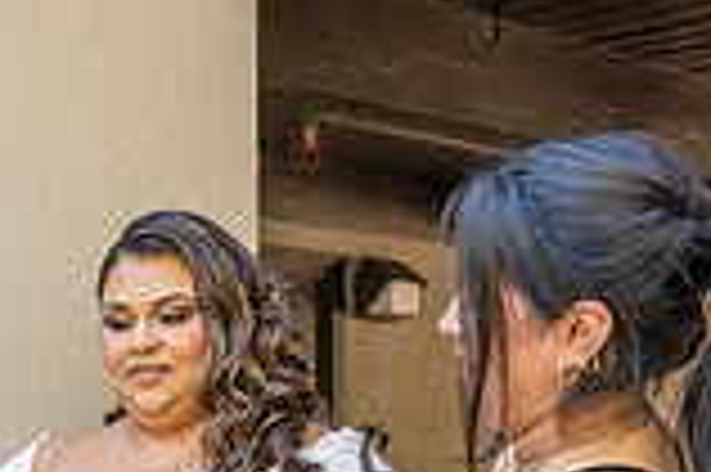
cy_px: 721
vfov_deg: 14.4
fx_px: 1736
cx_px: -104
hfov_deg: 21.7
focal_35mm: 88
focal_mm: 24
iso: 125
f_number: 3.2
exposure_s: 1/80
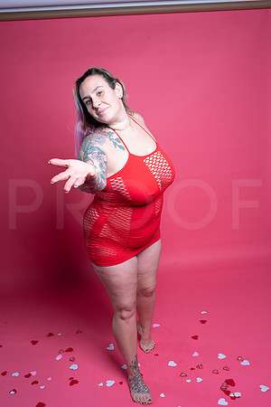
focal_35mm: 35
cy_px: 204
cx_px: 136
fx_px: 395
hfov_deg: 37.9
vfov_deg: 54.4
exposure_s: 1/160
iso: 250
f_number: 11
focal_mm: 35
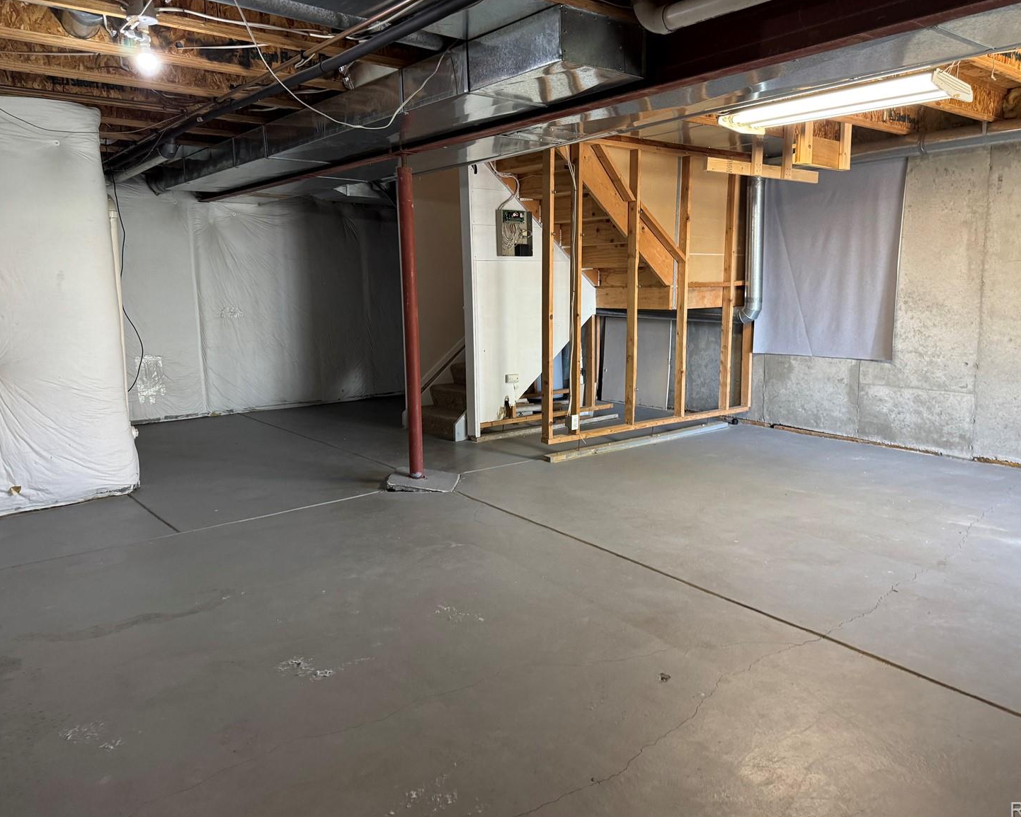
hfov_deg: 65.9
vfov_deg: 54.9
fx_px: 785
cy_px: 400
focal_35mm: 26
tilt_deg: -7.5
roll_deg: +0.2
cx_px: 559
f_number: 1.78
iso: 320
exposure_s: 1/60
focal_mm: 6.76
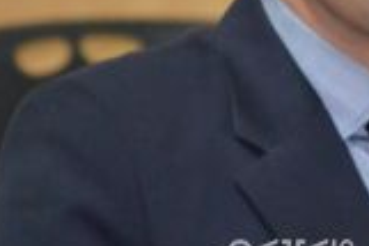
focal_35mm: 1195
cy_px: -23
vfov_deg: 1.1
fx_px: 12236
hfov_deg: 1.7
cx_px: 390
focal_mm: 200
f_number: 5.6
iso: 3200
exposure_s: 1/60
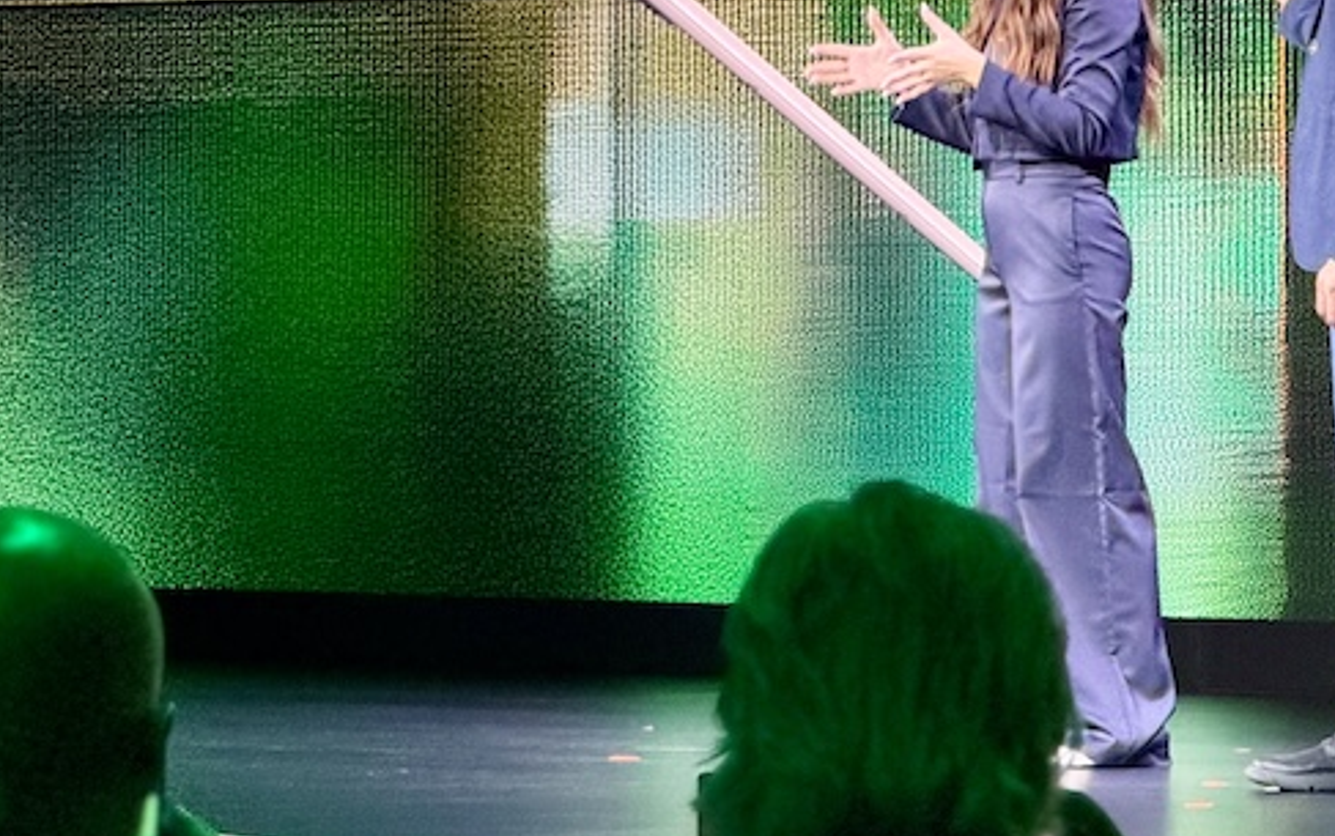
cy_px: -214
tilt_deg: +3.2
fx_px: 9501
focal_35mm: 261
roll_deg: -0.5
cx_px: 211
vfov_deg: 5.0
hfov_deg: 8.0
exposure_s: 1/120
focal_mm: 16.89
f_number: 2.8
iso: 320
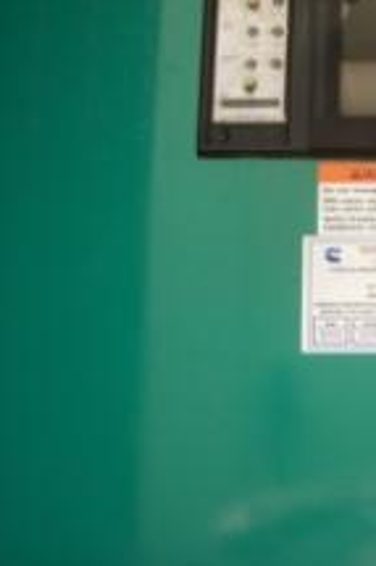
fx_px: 1192
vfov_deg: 26.7
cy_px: 287
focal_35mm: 76
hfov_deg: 17.4
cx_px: 397
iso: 80
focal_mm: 6.3
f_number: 3.1
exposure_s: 1/40
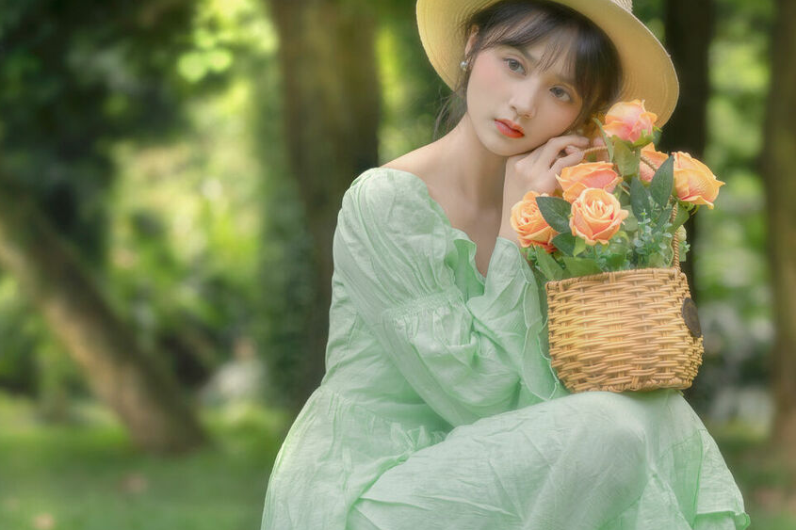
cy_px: 238
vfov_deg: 14.9
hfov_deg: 22.1
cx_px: 416
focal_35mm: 92
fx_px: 2034
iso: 100
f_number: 2.8
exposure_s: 1/800
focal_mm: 75
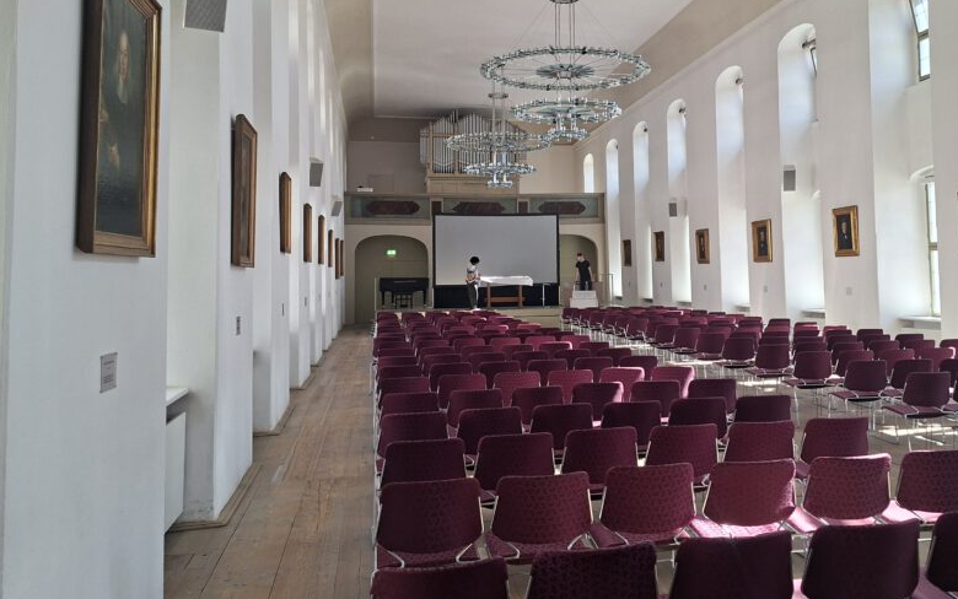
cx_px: 571
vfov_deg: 39.2
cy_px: 221
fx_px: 836
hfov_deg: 59.2
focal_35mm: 32
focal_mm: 5.54
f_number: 1.8
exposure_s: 1/100
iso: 50
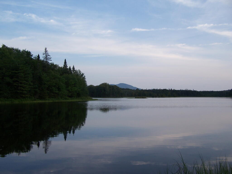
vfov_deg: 37.7
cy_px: 87
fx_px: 255
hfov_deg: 49.0
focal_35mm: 38
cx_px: 116
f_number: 2.8
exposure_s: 1/400
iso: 80
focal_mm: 6.3
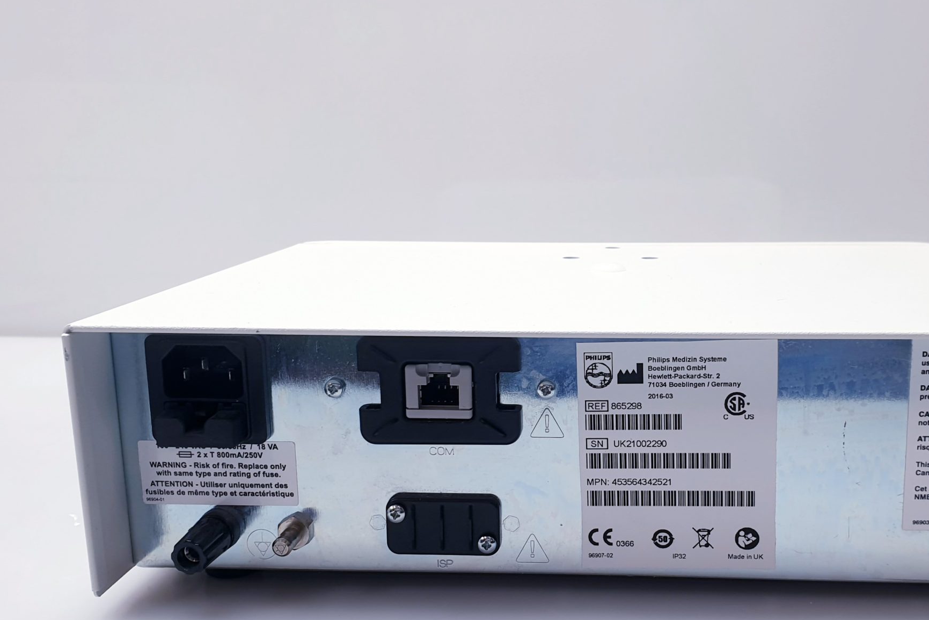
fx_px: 1032
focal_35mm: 40
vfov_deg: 33.3
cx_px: 583
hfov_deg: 48.0
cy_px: 377
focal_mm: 4.3
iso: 50
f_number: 2.4
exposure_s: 1/50
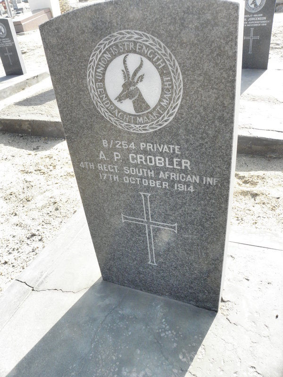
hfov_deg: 53.1
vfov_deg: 67.3
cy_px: 188
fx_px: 283
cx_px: 142
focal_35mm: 26
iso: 200
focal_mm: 4.6
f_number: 5.6
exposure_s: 1/200
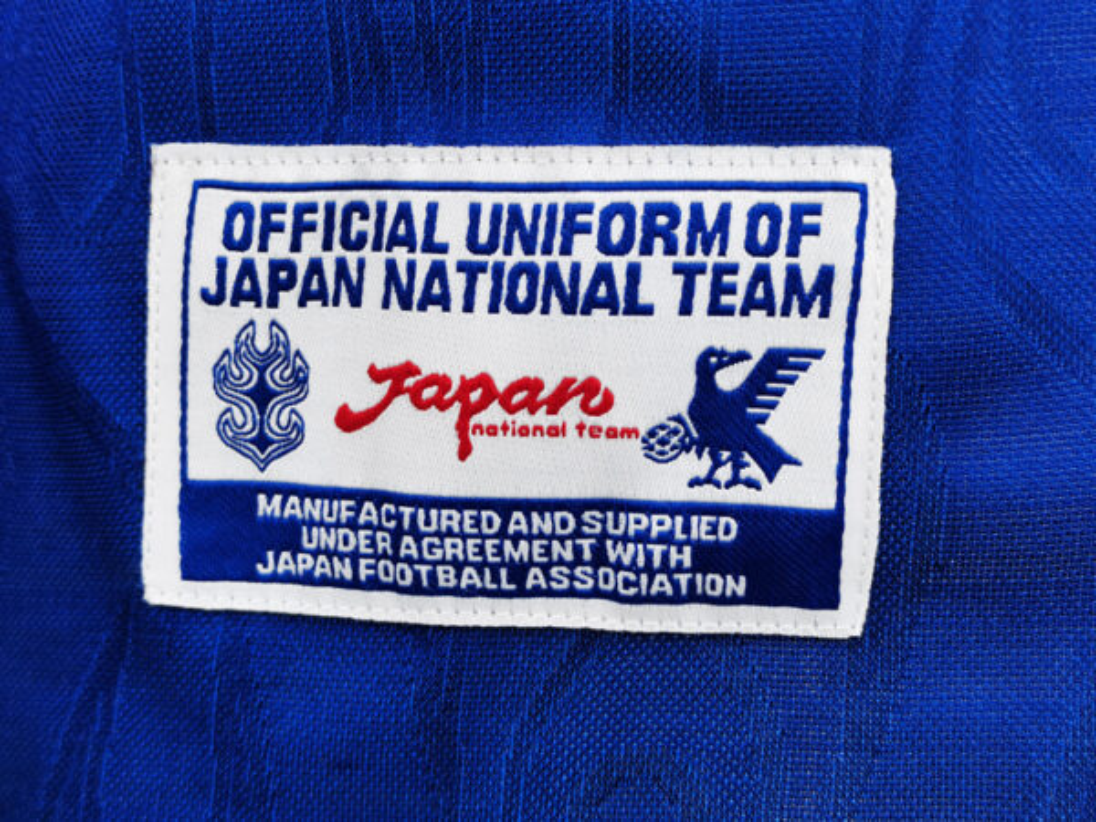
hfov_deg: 36.8
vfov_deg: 28.0
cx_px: 548
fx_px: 1646
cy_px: 411
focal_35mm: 52
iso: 100
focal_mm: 5.58
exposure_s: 1/50
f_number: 1.8
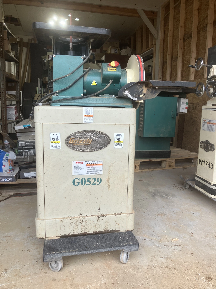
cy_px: 144
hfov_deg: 49.7
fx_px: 233
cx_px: 108
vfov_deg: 63.4
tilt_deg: -6.7
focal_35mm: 28
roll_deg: -2.6
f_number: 1.8
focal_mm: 3.99
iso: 32
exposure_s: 1/120
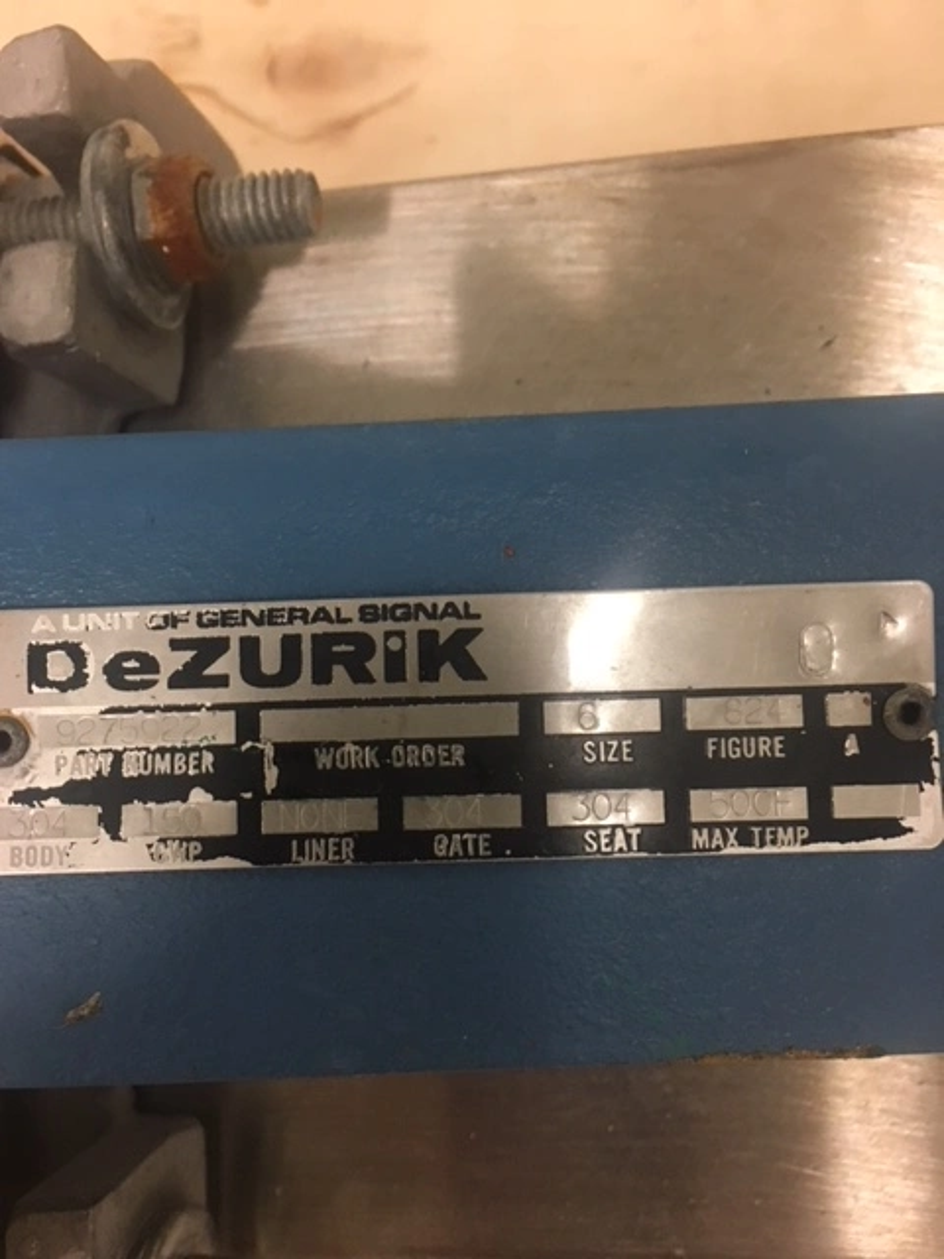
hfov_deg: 48.2
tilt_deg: -85.9
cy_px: 630
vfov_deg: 61.7
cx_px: 472
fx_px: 1054
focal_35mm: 29
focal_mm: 4.15
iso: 160
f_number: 2.2
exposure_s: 1/30
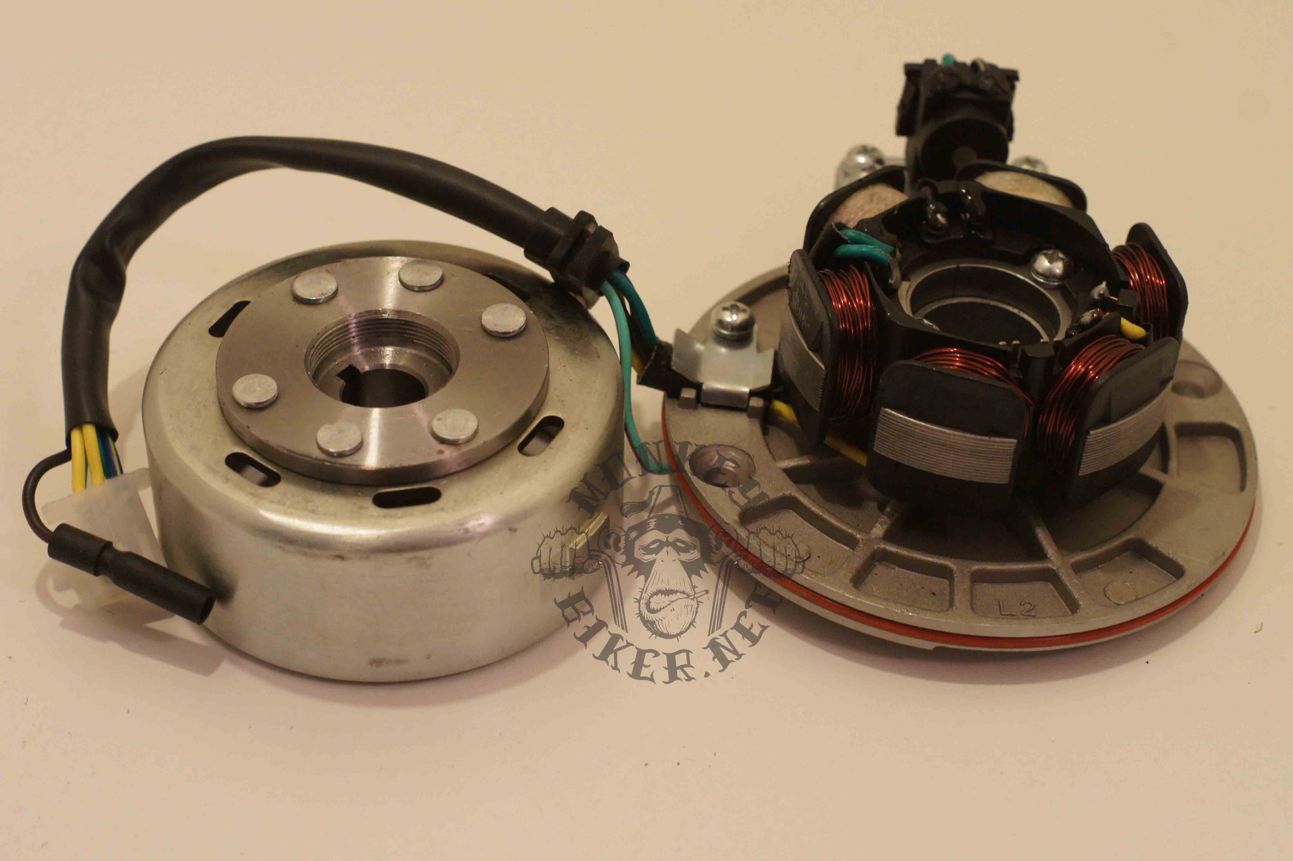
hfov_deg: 27.0
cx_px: 646
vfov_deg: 18.2
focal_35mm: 75
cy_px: 430
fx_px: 2692
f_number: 5.6
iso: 1600
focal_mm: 50
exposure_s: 1/40
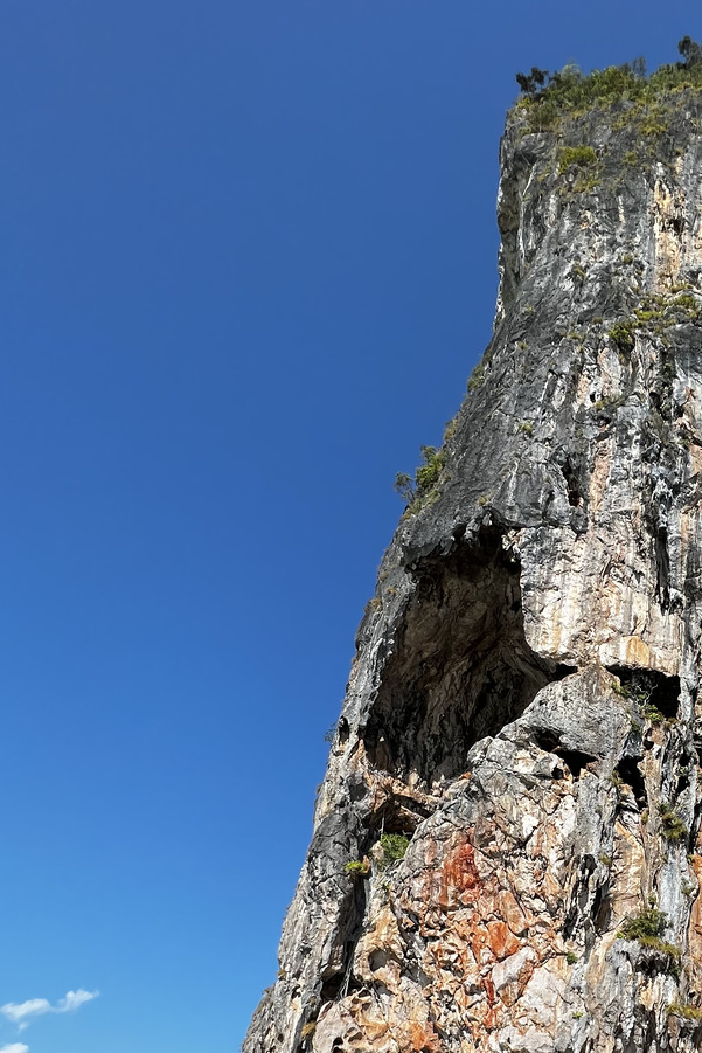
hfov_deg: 46.6
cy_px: 816
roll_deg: -2.2
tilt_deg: +28.2
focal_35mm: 24
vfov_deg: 68.0
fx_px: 702
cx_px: 661
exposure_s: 1/1754
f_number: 1.8
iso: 32
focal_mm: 1.57
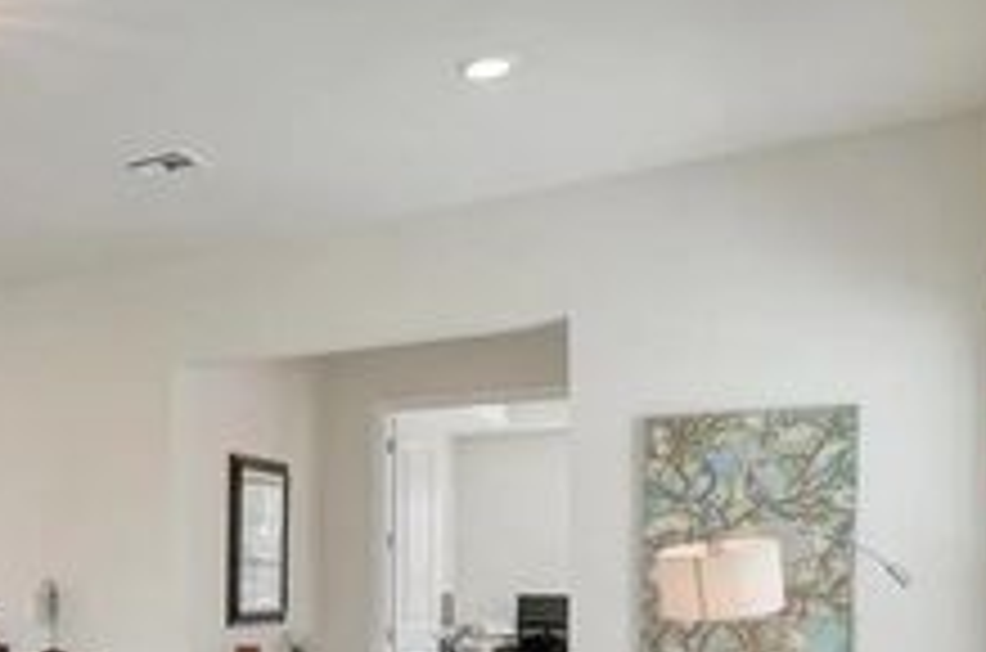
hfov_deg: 40.6
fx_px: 1120
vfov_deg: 30.6
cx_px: -32
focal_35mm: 41
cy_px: 618
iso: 1250
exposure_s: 1/400
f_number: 4
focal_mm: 14
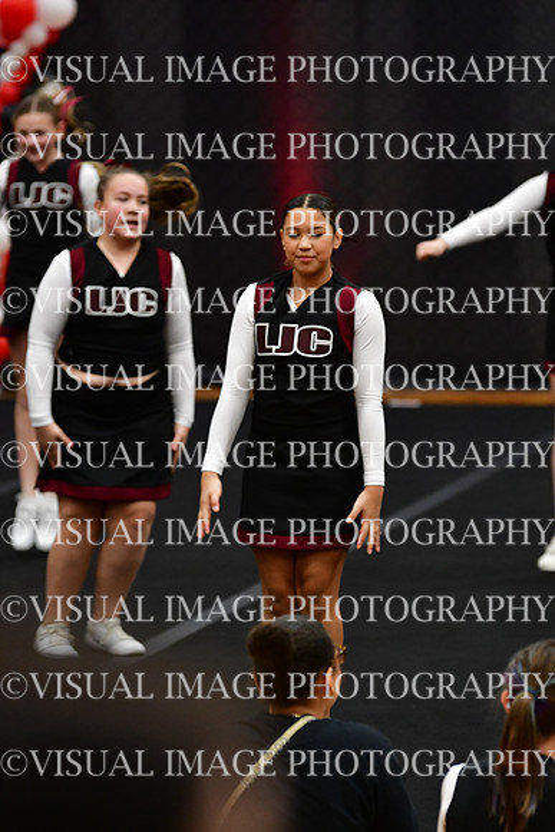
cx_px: 278
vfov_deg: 9.1
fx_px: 5200
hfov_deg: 6.1
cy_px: 416
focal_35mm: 225
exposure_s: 1/800
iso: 4000
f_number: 2.8
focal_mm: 150
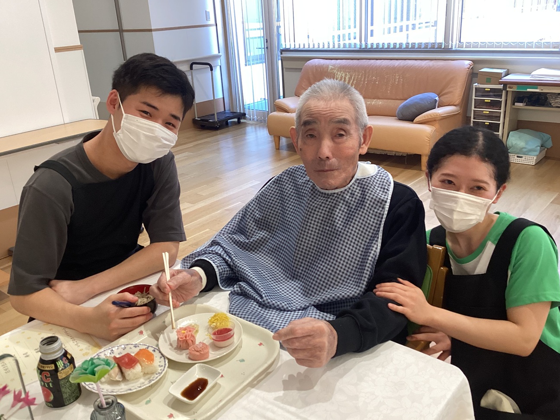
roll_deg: +2.7
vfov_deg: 44.2
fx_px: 518
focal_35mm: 32
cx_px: 281
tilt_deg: -22.2
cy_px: 215
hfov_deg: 56.8
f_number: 2.4
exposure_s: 1/60
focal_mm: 3.3
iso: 125
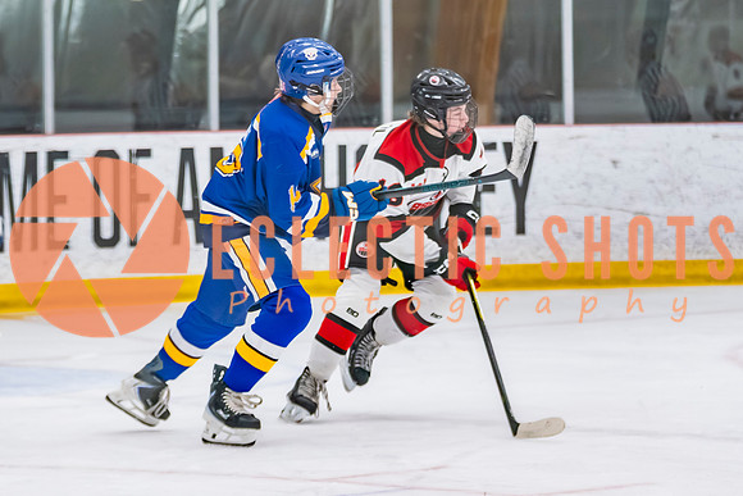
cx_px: 269
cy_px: 182
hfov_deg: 9.5
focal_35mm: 217
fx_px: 4487
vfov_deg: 6.3
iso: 3200
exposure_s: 1/640
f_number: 2.8
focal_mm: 115
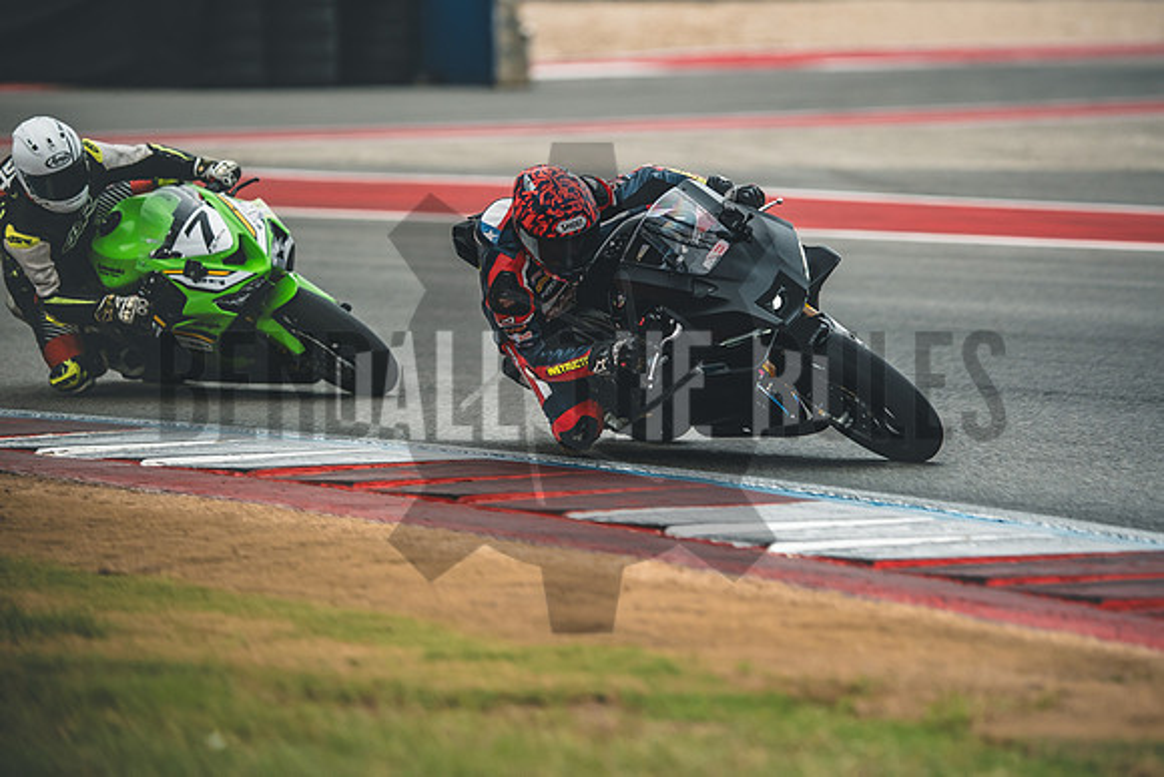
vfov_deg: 4.6
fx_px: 9702
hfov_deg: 6.9
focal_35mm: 300
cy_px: 388
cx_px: 582
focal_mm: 200
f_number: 2
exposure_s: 1/2500
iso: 400
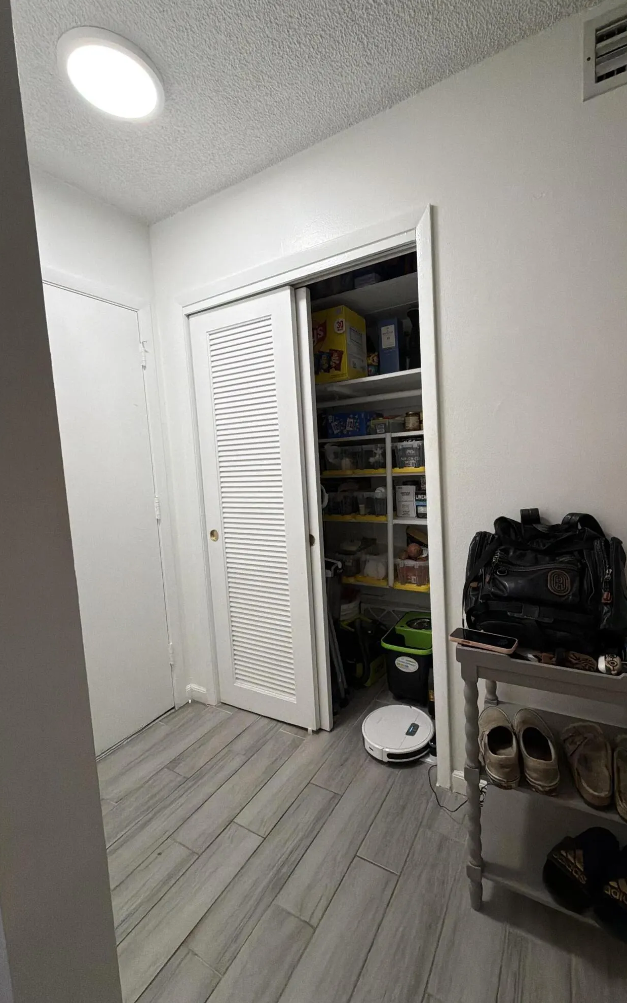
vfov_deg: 101.5
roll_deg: +2.1
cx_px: 352
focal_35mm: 15
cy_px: 497
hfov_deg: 74.5
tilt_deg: -5.5
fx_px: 410
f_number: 2.2
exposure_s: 1/120
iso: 320
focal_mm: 2.22
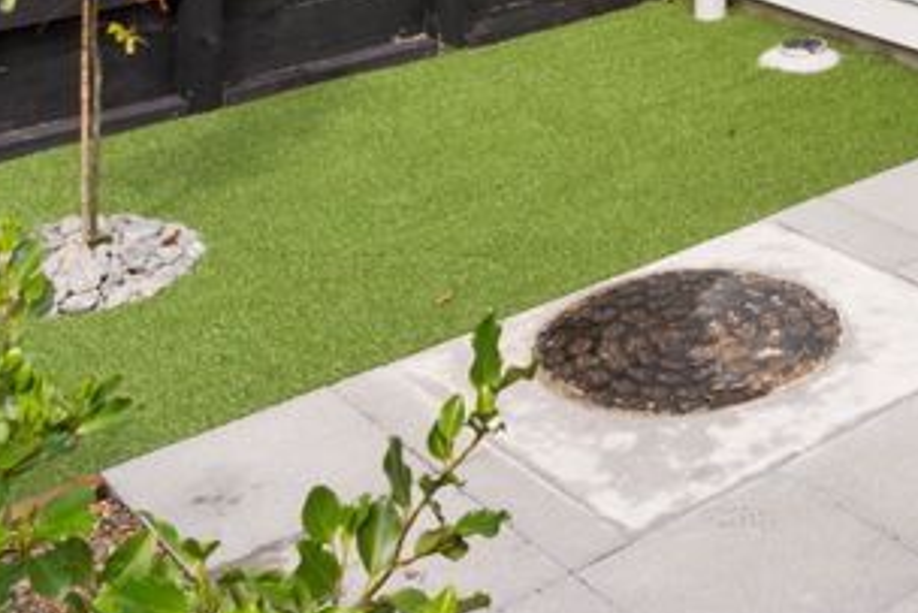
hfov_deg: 28.2
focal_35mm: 67
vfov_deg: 16.4
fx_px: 1709
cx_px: 927
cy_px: -545
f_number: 8
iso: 250
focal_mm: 17
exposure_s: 1/125
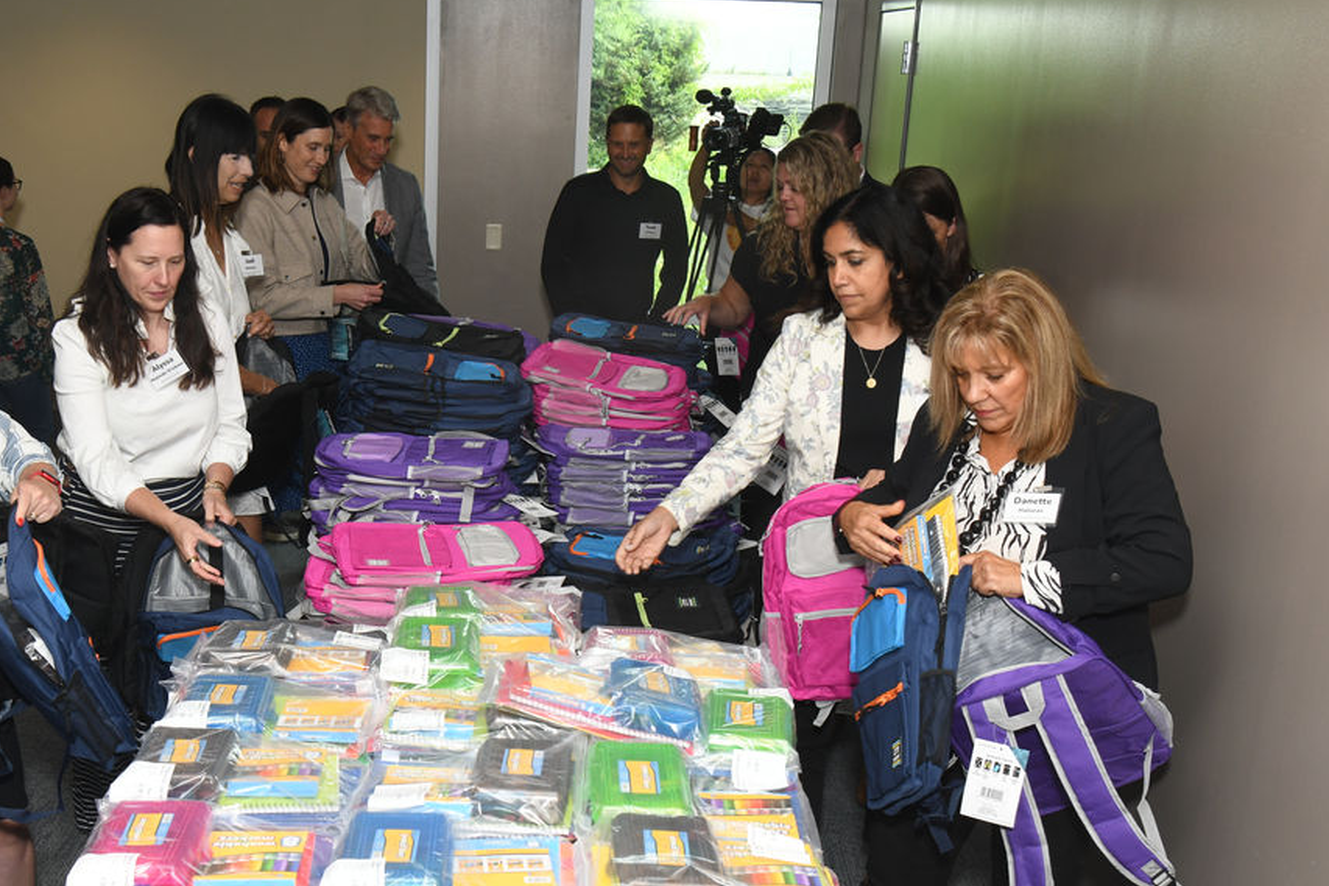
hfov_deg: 38.6
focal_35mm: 51
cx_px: 499
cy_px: 653
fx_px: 1883
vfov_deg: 26.2
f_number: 9
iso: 800
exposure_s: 1/125
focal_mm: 34
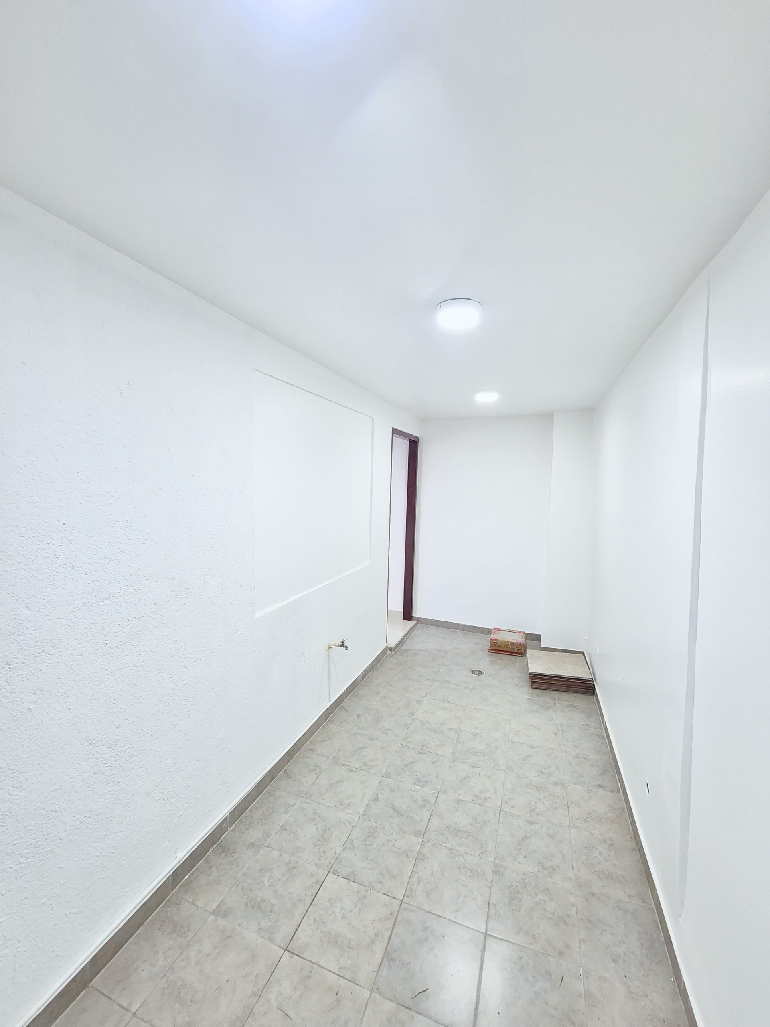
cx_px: 385
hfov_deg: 89.9
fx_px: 386
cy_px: 514
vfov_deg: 106.2
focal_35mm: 13
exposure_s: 1/60
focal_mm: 2.2
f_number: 2.2
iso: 320
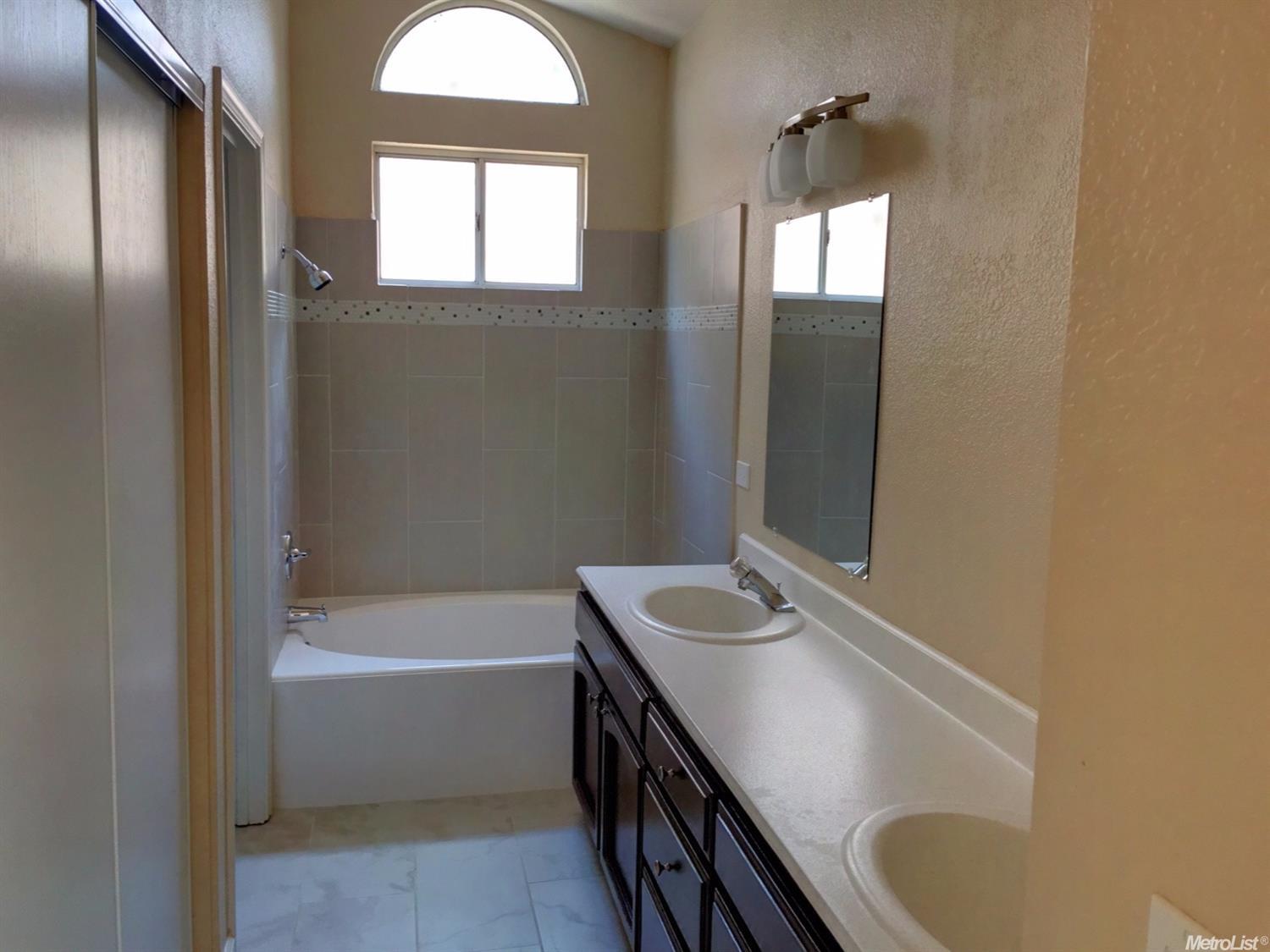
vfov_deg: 48.2
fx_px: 1064
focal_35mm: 29
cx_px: 635
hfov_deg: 61.7
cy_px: 476
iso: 40
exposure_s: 1/30
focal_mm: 4.15
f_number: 2.2
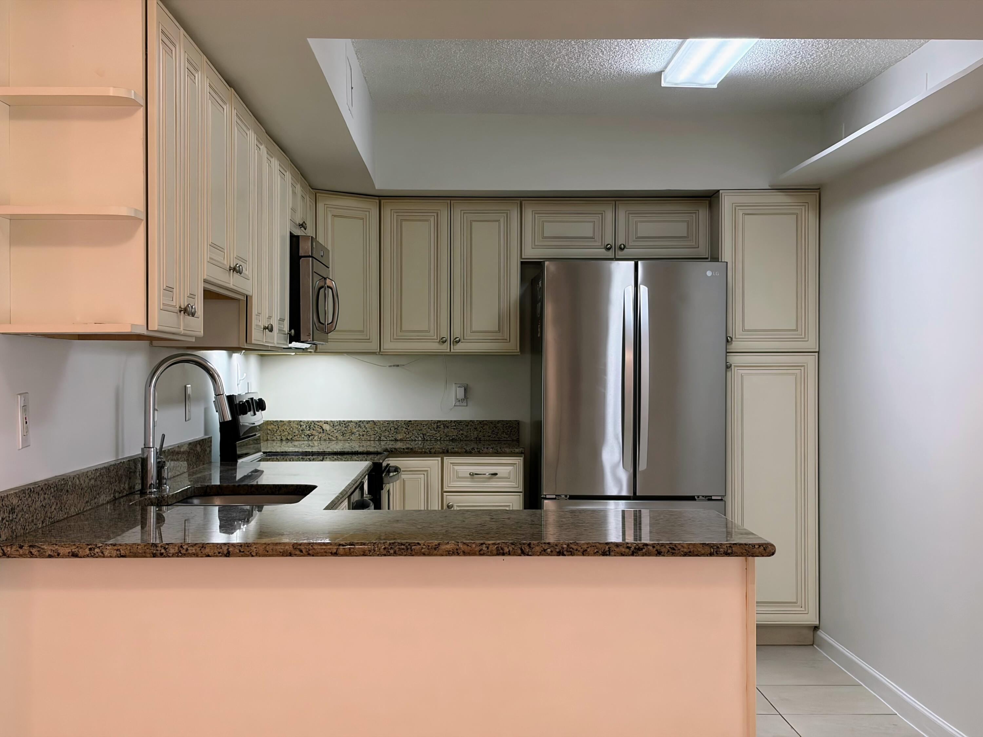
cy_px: 368
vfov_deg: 28.0
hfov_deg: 36.8
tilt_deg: +0.5
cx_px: 492
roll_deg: +1.3
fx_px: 1477
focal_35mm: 52
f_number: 1.6
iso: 80
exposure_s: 1/60
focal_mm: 5.96
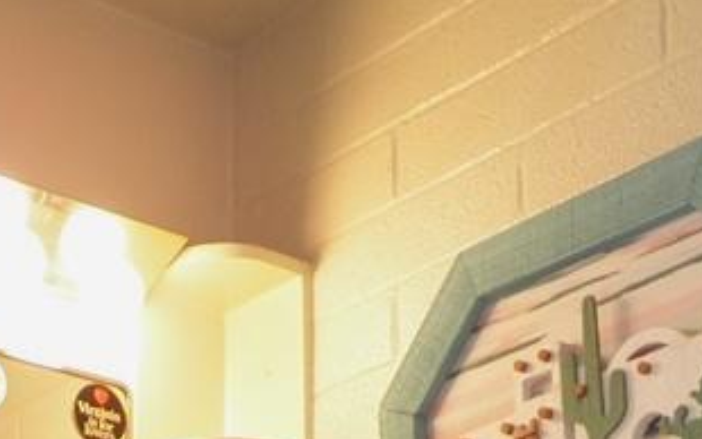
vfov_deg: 10.5
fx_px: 2029
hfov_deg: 19.3
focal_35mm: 106
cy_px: 1077
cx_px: 59
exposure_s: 1/40
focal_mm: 5.5
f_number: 2.8
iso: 125
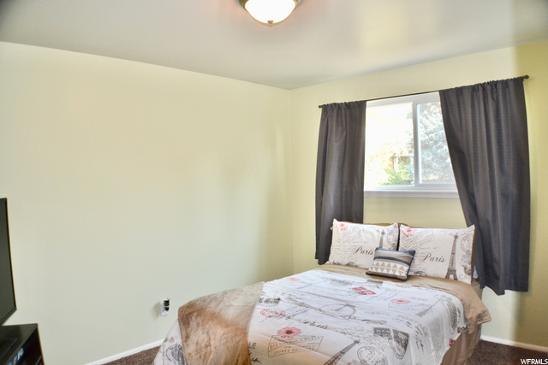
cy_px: 182
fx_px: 457
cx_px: 274
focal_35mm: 30
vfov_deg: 43.6
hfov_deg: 61.9
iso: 400
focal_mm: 20
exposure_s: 1/100
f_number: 4
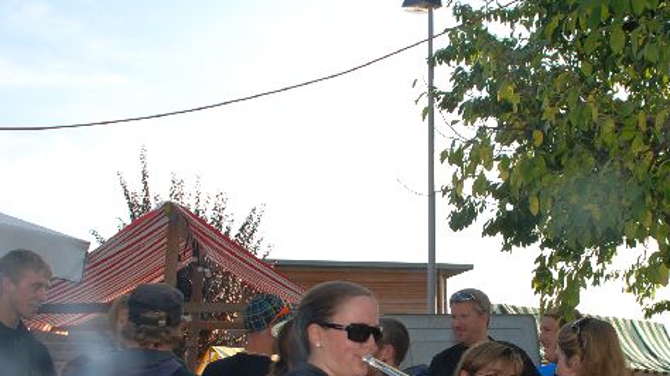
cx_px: 407
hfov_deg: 30.9
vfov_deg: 17.5
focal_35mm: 68
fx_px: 1207
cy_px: 326
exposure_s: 1/200
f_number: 5
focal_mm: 20
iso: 100
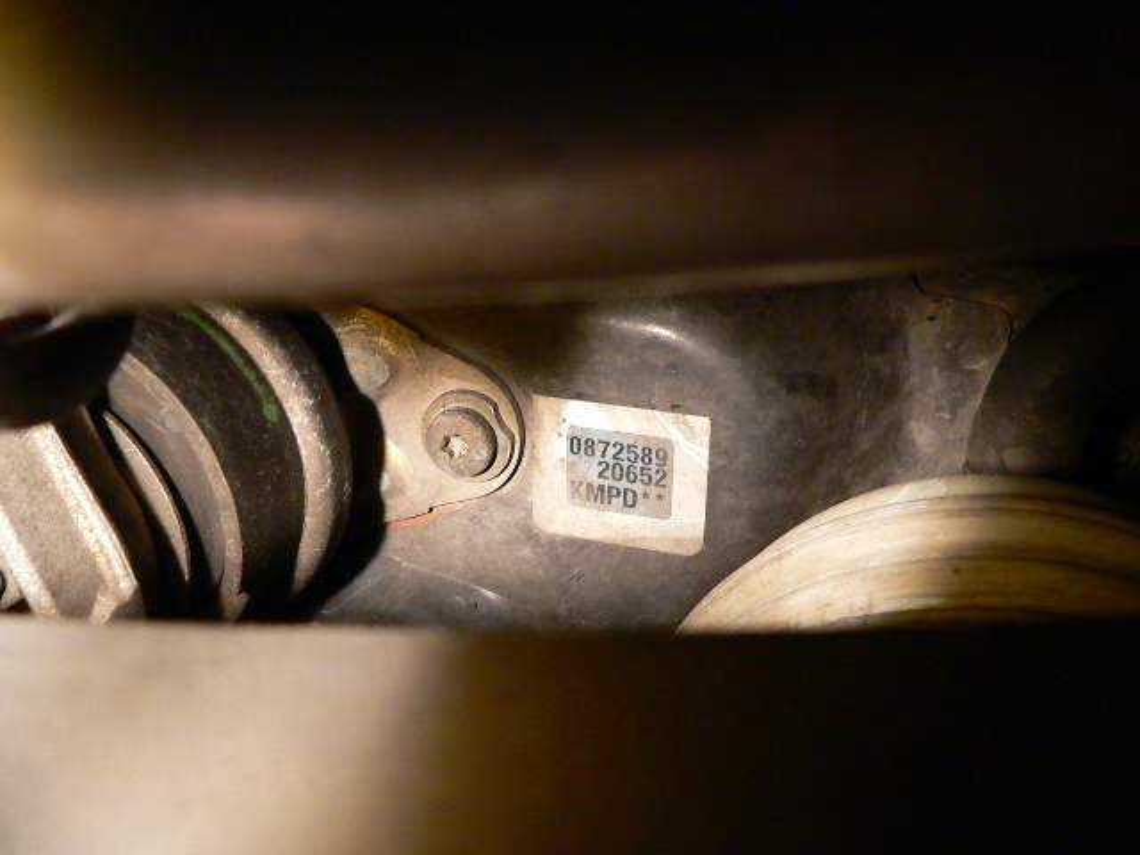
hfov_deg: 51.4
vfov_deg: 39.7
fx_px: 1186
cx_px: 570
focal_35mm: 36
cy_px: 428
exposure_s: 1/4
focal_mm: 6
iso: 200
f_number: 2.8
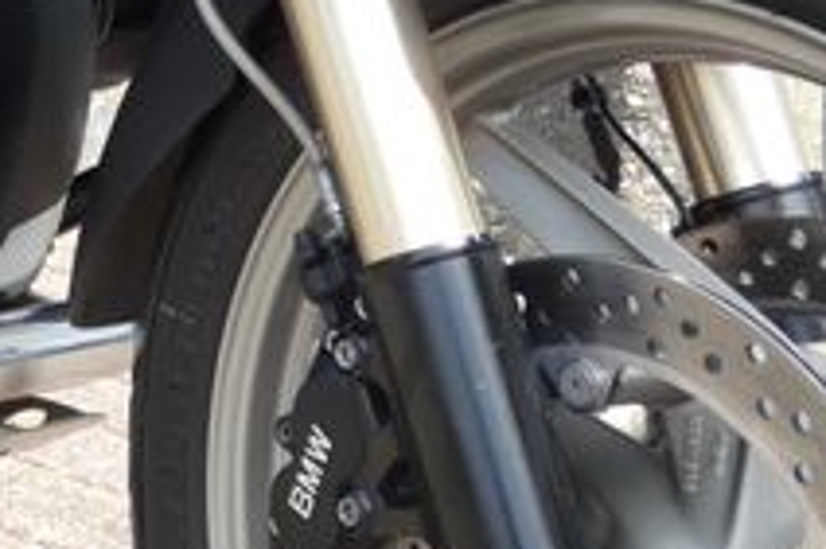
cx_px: -226
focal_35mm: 135
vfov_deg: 10.1
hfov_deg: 14.6
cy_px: -16
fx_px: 3095
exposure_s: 1/160
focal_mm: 7.8
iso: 80
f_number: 3.7
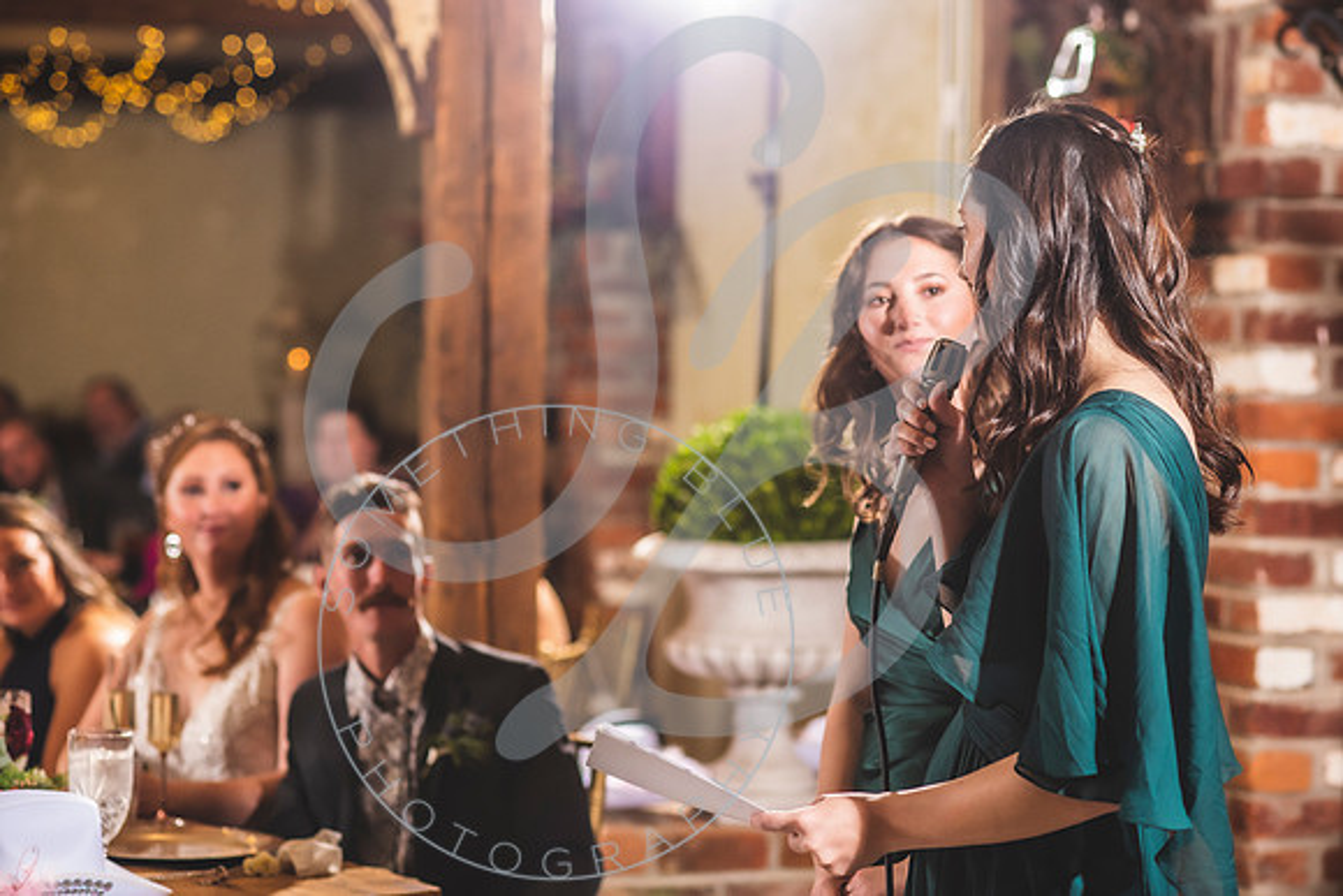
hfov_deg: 23.0
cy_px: 448
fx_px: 3295
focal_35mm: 88
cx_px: 686
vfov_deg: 15.5
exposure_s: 1/200
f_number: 2.8
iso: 1250
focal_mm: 85
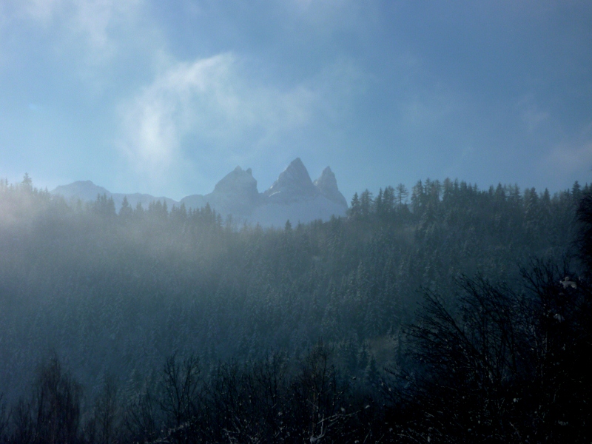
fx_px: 2189
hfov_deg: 15.4
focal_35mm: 128
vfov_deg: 11.6
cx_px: 296
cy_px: 222
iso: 80
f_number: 18
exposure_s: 1/160
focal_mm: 22.8
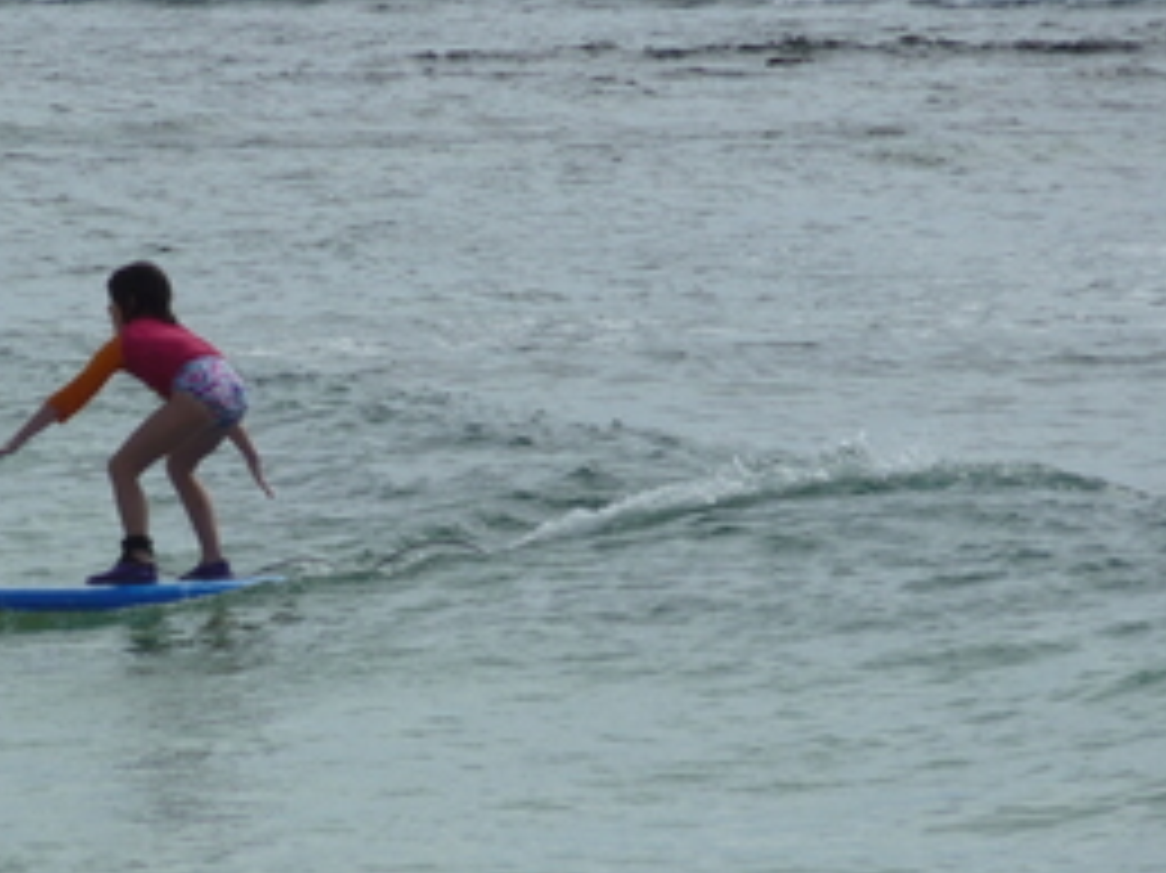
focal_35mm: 463
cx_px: 275
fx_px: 15588
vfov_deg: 3.2
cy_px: 500
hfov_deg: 4.3
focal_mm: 49.2
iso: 80
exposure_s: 1/640
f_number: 5.6
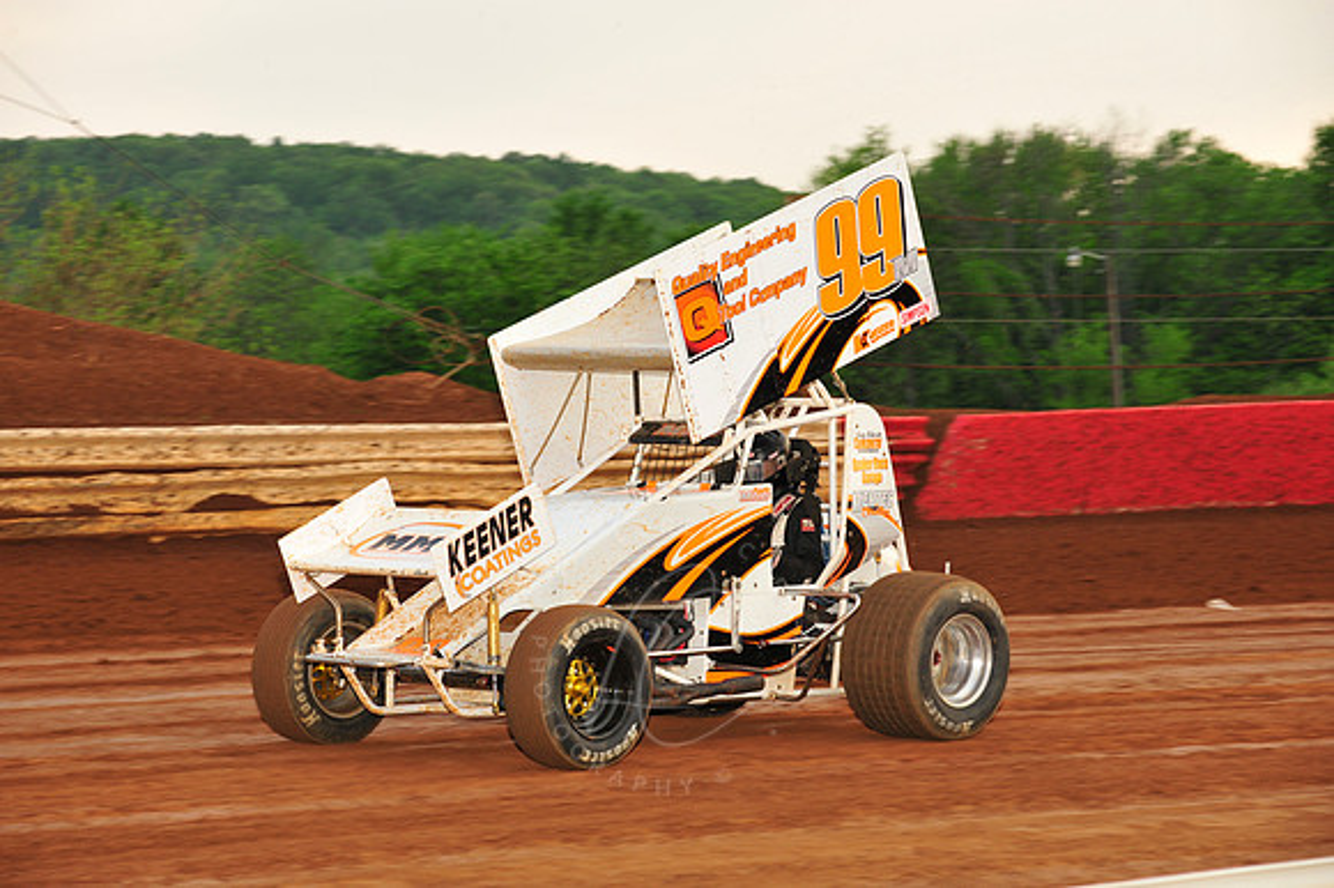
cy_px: 444
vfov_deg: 11.0
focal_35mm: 125
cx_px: 667
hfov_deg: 16.4
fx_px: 4629
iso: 800
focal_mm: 125
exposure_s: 1/320
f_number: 7.1
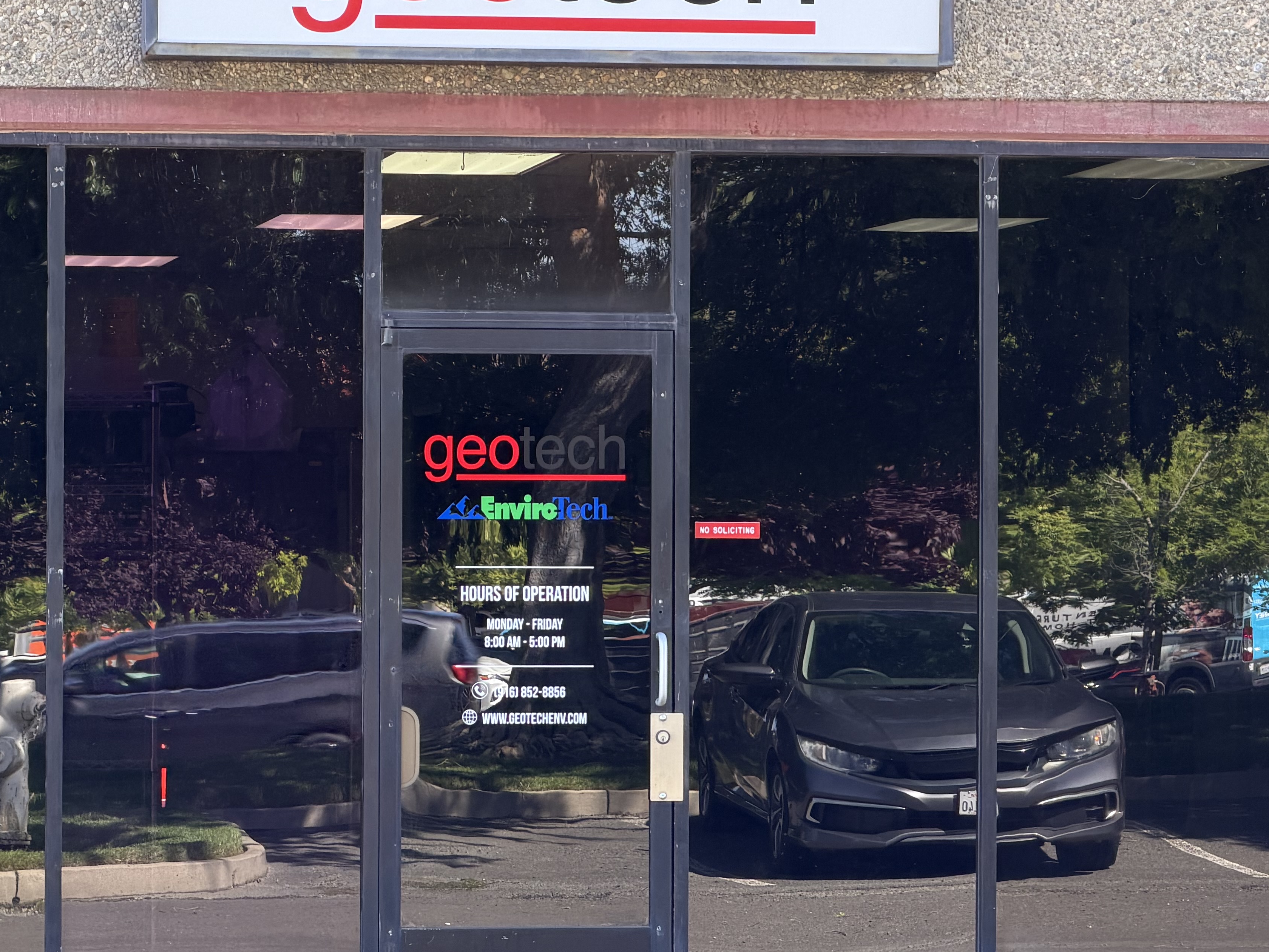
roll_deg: +0.6
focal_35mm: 170
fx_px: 6232
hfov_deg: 11.6
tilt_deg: +0.7
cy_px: 465
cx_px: 582
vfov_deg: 8.7
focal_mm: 16.89
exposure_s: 1/121
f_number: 2.8
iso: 80
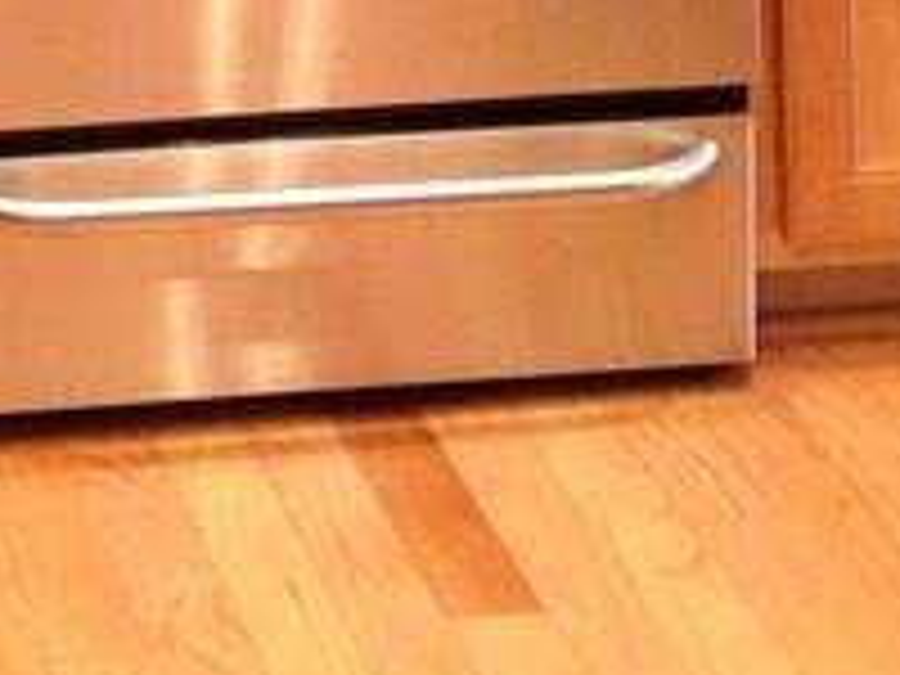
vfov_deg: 8.1
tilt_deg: -6.8
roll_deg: +2.7
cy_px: -950
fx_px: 4394
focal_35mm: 169
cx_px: -148
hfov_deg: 11.5
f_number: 2.4
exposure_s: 1/20
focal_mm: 4.12
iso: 250
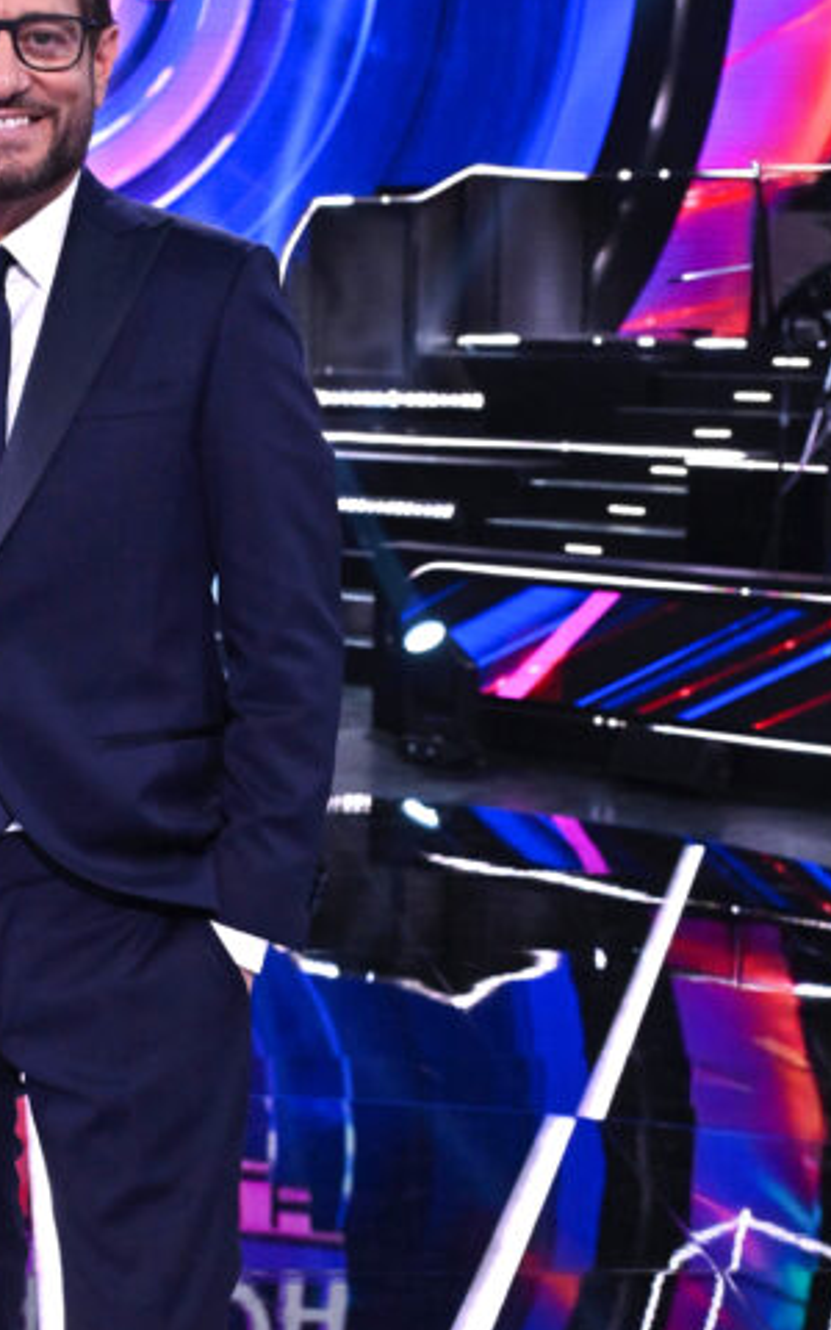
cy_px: 695
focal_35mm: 74
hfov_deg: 17.3
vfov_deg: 27.8
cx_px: 62
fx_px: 2681
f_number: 5
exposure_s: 1/320
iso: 4000
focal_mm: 34
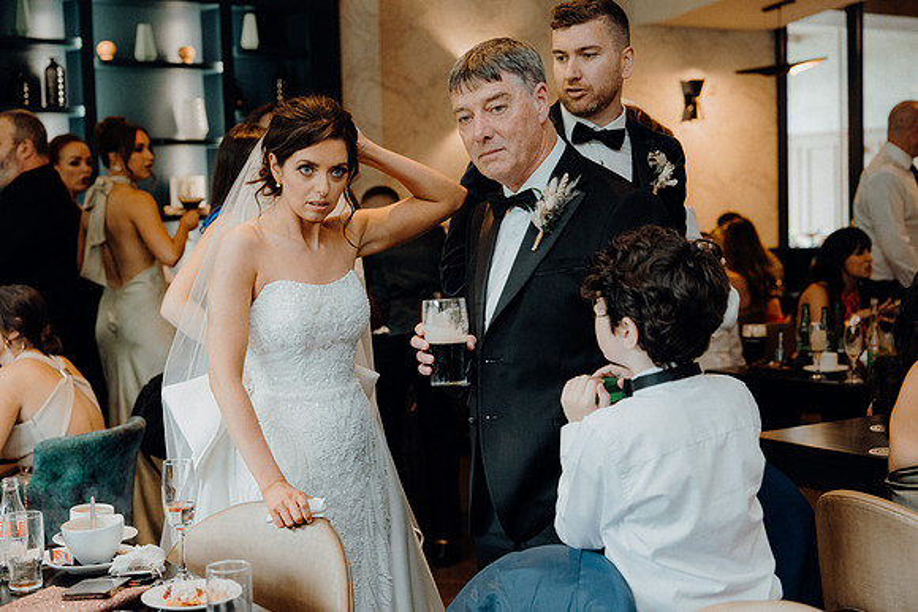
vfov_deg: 25.1
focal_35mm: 54
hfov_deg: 36.9
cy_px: 306
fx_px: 1377
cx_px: 459
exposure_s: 1/160
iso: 2500
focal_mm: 54
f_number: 3.5
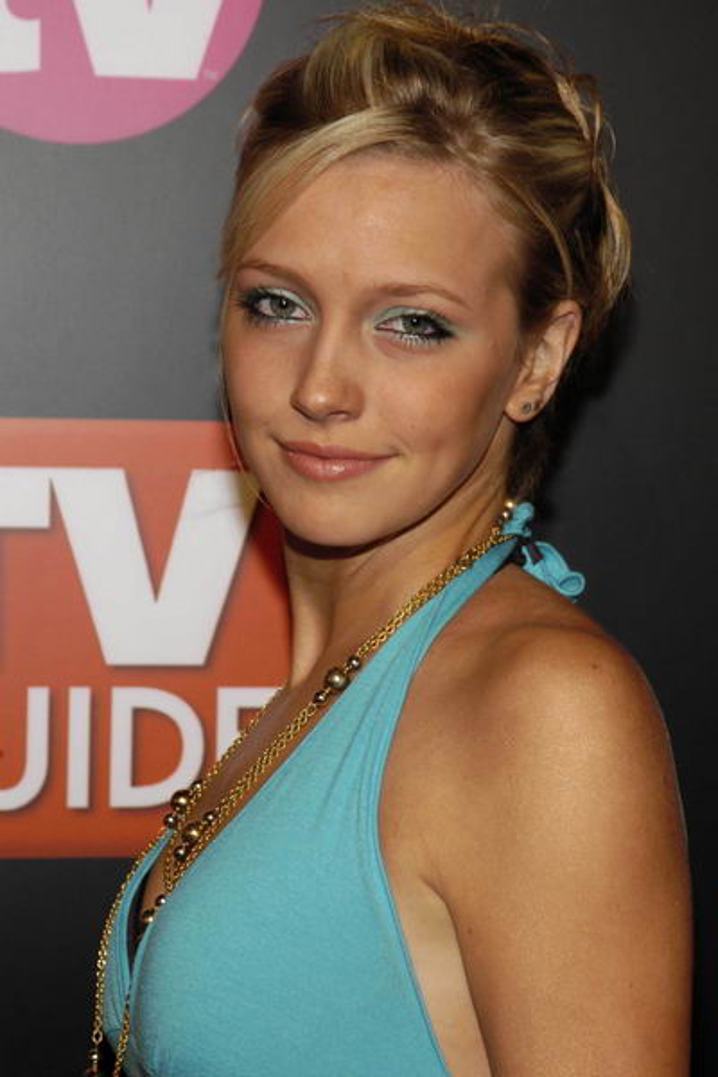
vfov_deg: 16.1
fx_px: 3814
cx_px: 359
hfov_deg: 10.8
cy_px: 538
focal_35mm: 128
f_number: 6.3
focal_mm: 85
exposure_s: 1/80
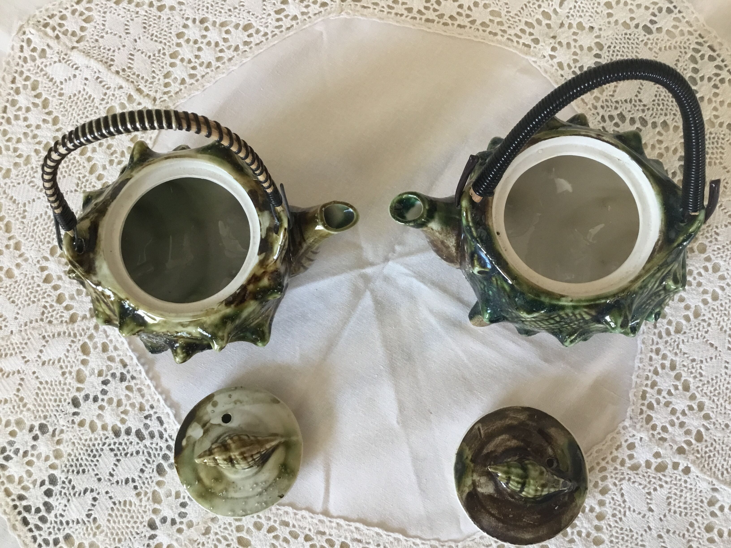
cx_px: 366
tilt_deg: -80.6
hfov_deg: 58.4
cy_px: 274
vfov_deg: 45.4
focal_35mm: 31
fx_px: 655
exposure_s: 1/33
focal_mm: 3.3
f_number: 2.4
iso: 64
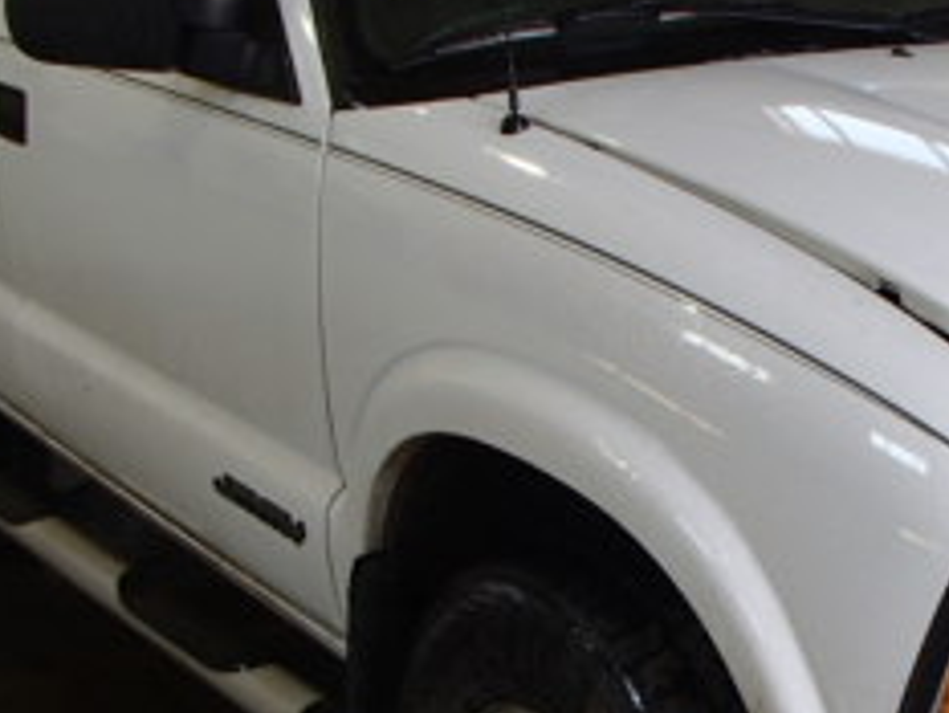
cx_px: 892
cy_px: 489
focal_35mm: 77
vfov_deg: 19.1
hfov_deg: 24.4
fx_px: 2112
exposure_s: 1/60
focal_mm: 5
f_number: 3.9
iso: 100
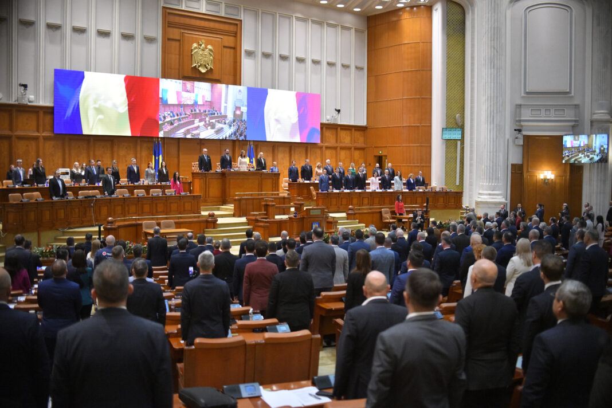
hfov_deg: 54.4
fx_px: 595
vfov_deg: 37.9
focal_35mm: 35
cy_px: 204
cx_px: 306
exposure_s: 1/800
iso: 5000
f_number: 2.8
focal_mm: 35
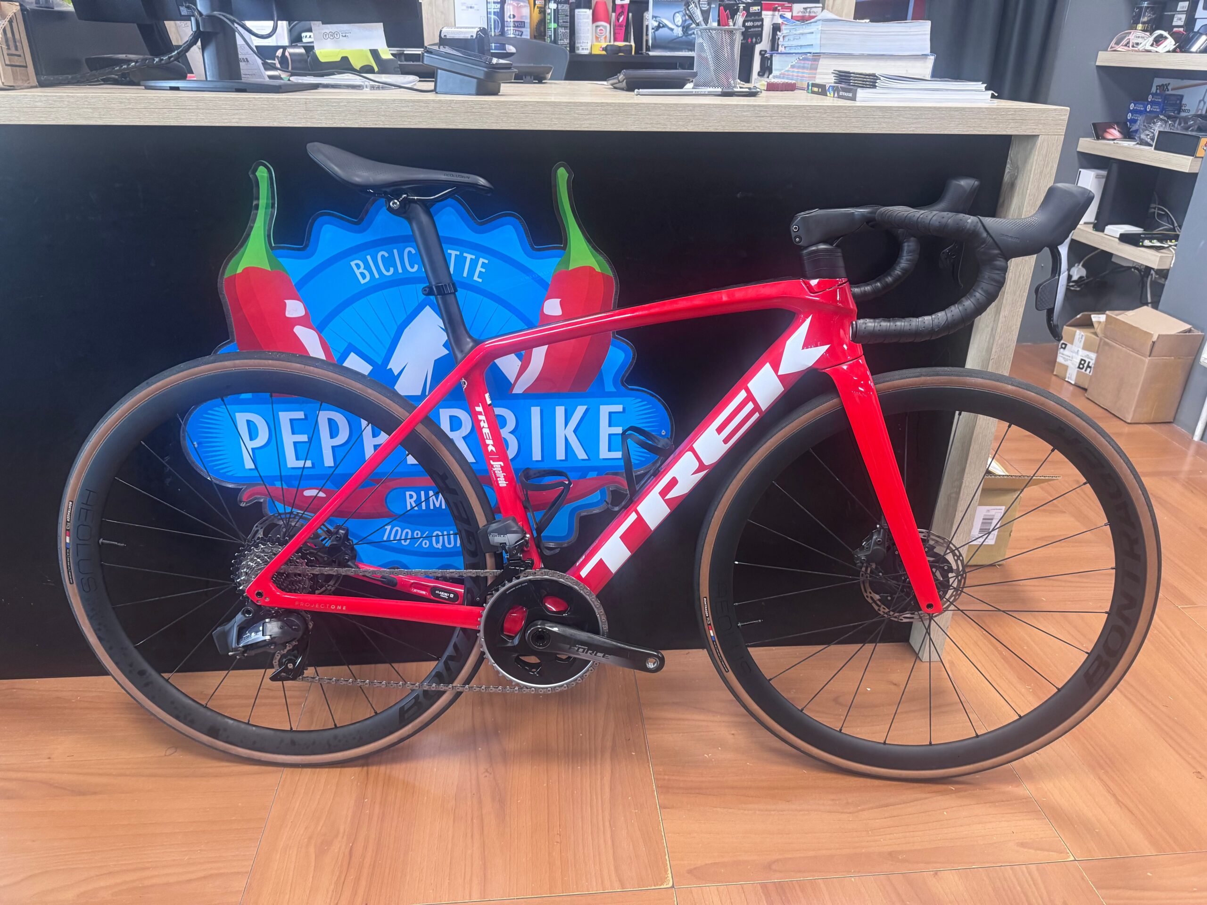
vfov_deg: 56.8
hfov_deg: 71.6
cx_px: 604
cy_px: 452
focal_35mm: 24
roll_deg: -0.9
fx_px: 837
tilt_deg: -25.3
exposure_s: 1/50
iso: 320
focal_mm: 6.76
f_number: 1.78
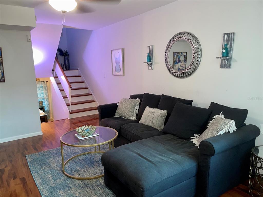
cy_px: 98
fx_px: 198
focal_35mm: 26
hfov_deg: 67.3
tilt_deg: -9.0
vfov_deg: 53.1
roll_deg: +1.5
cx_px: 132
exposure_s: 1/15
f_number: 1.6
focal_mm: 4.2
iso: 80
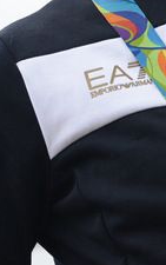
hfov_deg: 1.4
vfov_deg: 2.3
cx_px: 280
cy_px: 34
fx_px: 6683
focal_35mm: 925
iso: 800
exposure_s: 1/400
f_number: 4
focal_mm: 200
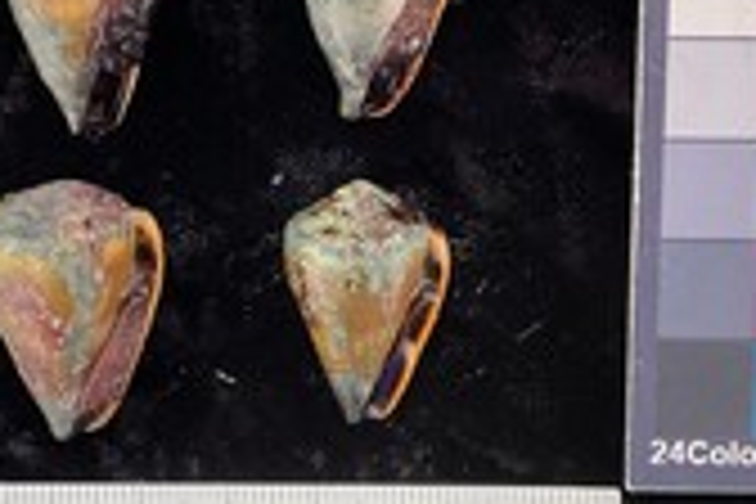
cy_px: 200
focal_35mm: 63
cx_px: 333
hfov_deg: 31.9
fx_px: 1323
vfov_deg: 21.5
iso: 64
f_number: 1.8
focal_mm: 3
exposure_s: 1/60
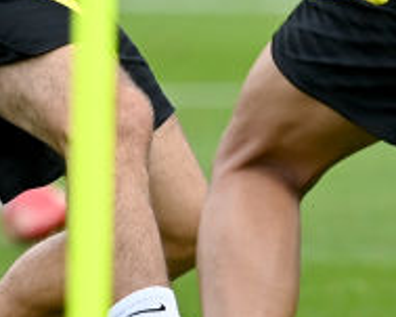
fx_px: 23791
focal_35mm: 2031
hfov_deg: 1.0
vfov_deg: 0.8
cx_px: -170
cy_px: -98
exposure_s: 1/1250
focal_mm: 400
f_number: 4
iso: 1250
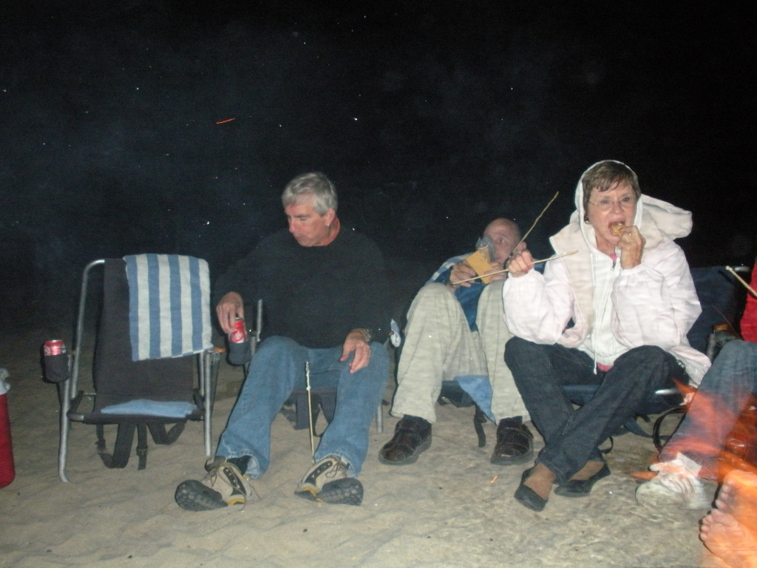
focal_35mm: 36
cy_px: 284
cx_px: 378
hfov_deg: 51.4
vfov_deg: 39.7
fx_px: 787
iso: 504
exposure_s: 1/60
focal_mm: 6.3
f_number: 3.5
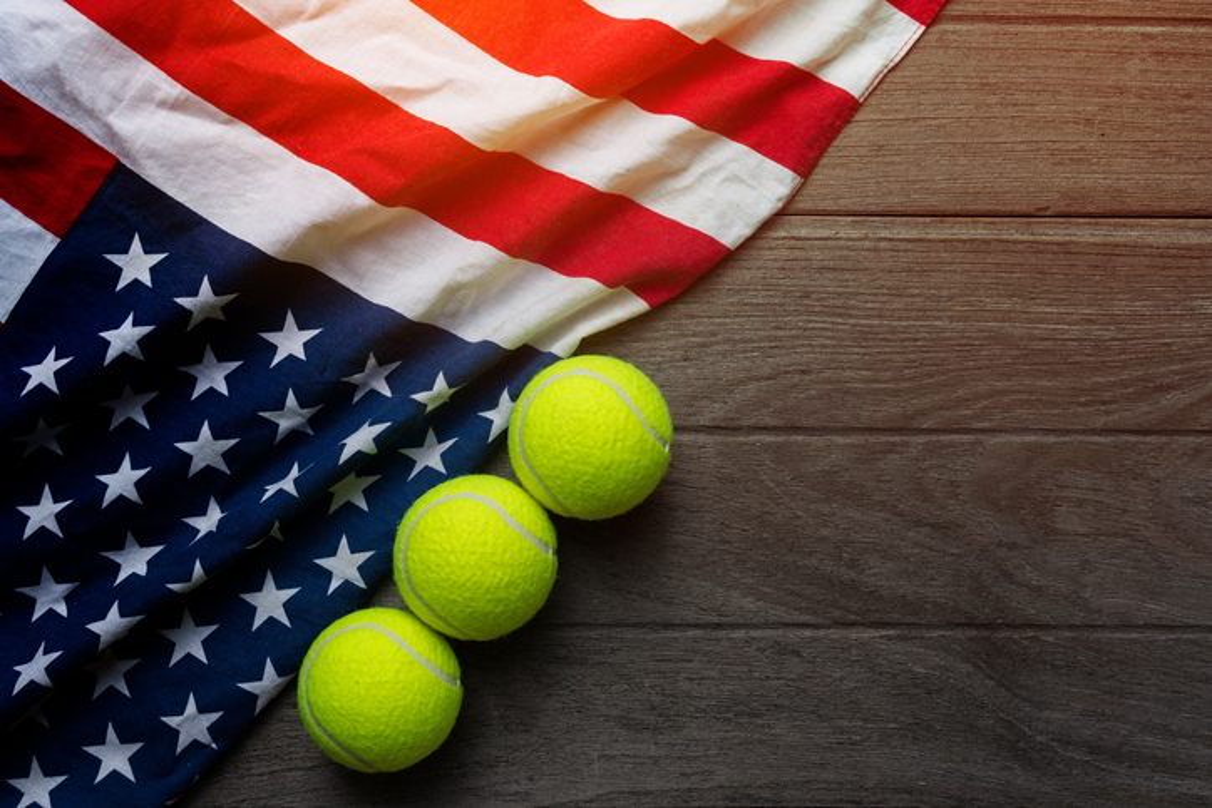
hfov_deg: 36.2
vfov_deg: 24.6
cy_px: 404
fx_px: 1852
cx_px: 606
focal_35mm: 55
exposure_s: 1/125
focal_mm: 55
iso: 320
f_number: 8
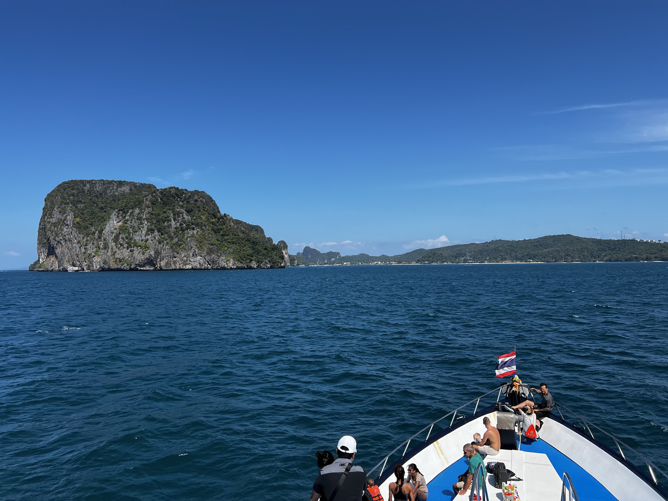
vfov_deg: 53.1
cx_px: 334
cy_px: 250
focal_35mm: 26
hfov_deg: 67.3
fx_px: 502
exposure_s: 1/5076
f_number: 1.5
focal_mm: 5.7
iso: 50
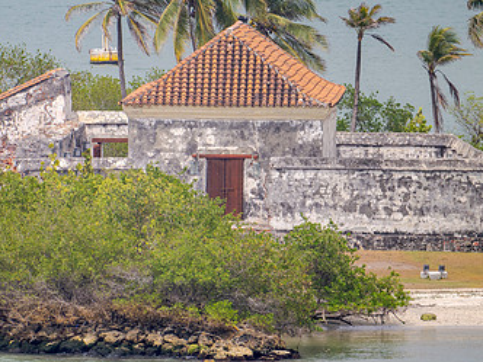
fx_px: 14316
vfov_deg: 1.4
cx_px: 124
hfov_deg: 1.9
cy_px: 168
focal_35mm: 1026
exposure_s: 1/1600
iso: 640
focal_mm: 560
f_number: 6.3
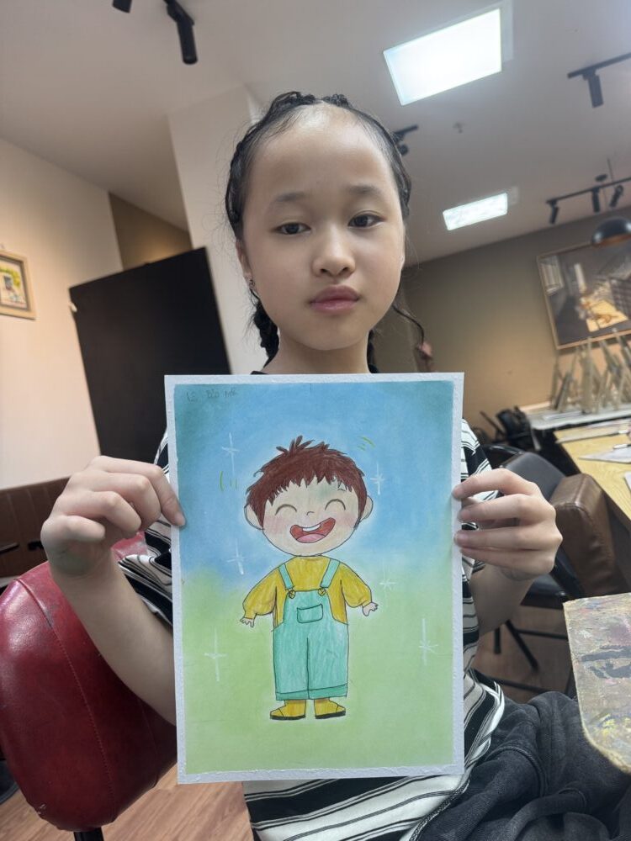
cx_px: 316
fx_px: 583
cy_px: 420
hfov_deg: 56.8
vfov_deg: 71.6
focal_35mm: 24
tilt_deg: +1.5
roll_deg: +11.4
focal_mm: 6.76
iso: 125
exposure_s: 1/121
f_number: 1.78
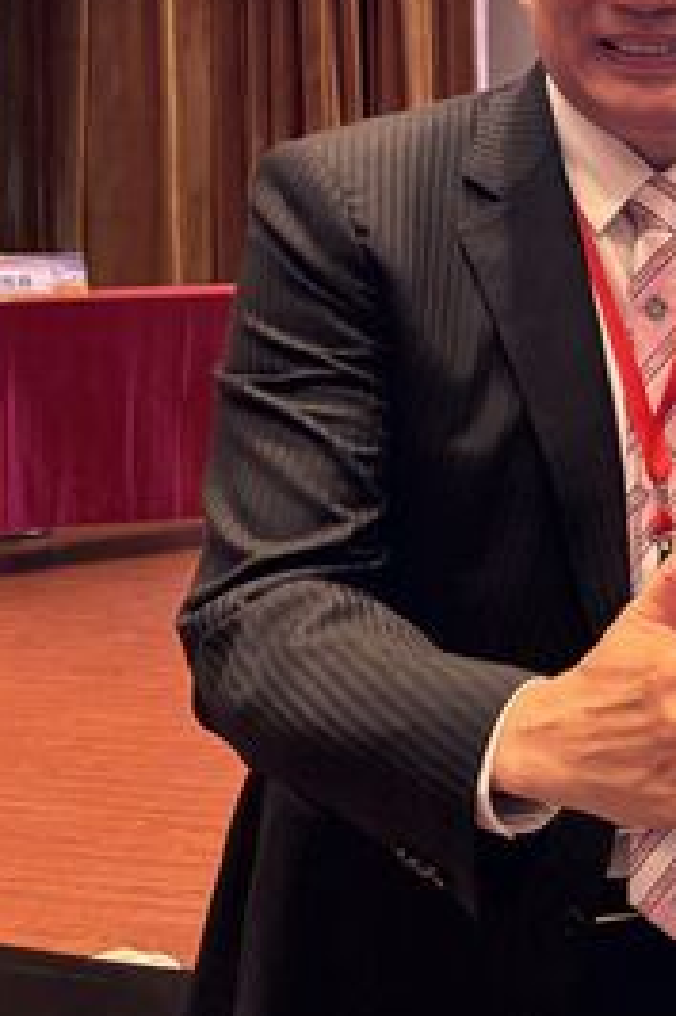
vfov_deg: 32.4
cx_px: 1100
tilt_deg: -2.5
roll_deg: +0.3
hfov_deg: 18.8
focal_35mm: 61
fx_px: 1720
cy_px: 283
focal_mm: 5.96
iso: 160
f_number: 1.6
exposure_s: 1/60
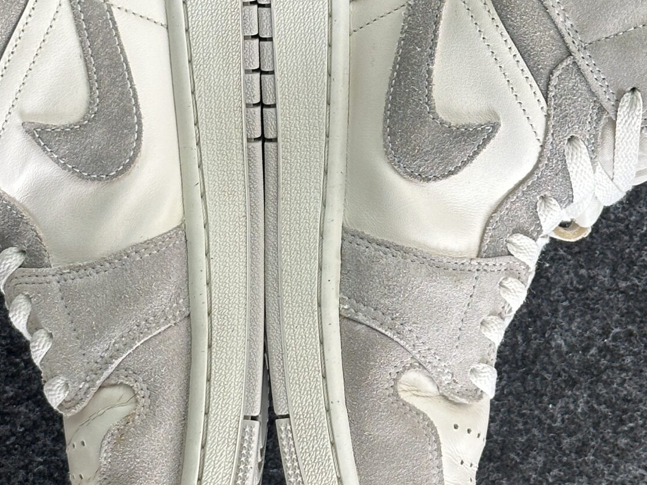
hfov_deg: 17.6
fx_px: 2094
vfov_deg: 13.2
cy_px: 202
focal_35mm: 112
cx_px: 281
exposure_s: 1/50
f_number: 1.78
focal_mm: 6.86
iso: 64
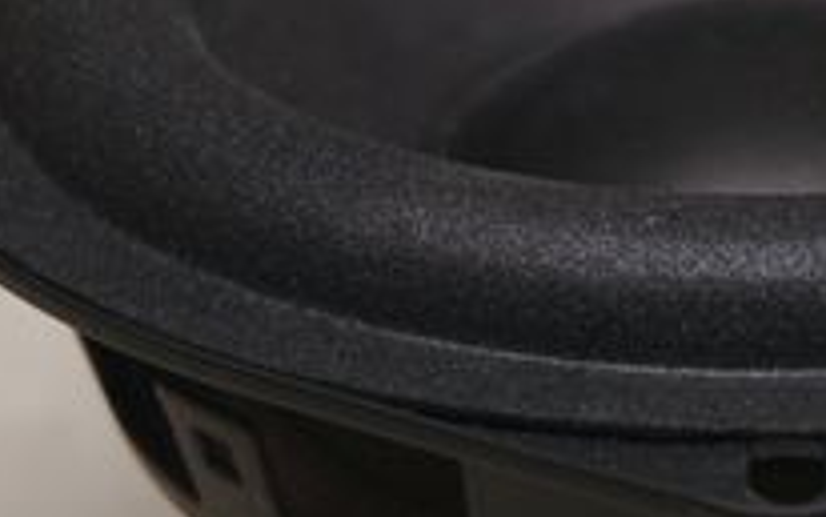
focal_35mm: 261
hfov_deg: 8.0
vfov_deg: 5.0
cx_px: 746
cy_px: 329
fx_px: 5869
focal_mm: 55
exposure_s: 1/60
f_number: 5.6
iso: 200
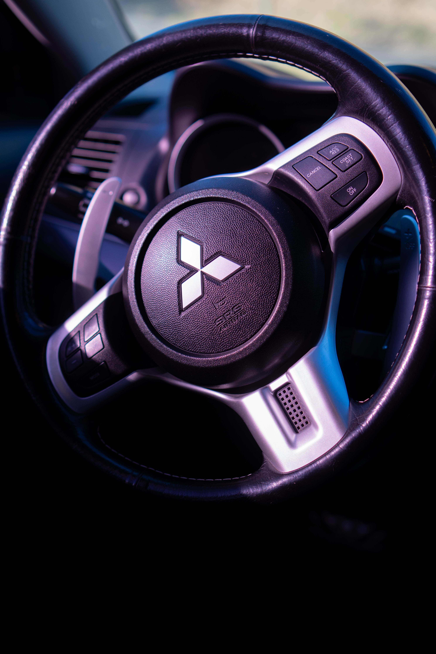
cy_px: 327
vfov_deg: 40.0
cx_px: 218
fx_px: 899
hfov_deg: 27.3
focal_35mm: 50
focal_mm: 33
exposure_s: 1/640
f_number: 2
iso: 125
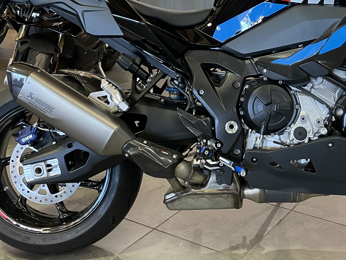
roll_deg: +0.5
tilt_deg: -13.2
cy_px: 66
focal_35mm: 52
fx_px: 520
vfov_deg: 27.7
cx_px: 246
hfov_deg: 36.2
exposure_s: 1/60
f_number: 1.6
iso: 200
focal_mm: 4.2
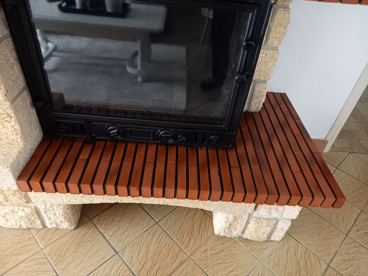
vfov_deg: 54.9
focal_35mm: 25
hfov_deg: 69.4
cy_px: 138
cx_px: 184
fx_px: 266
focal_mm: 4.6
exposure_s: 1/25
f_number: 2
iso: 800
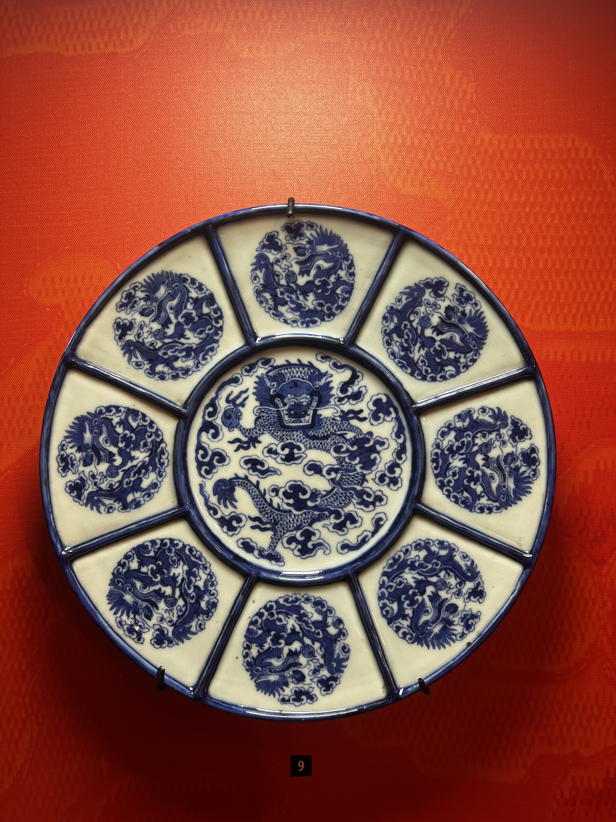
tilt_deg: +0.6
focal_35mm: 26
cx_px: 308
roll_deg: +0.9
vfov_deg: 67.3
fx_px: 617
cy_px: 411
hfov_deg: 53.1
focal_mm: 5.7
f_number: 1.5
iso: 80
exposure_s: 1/100
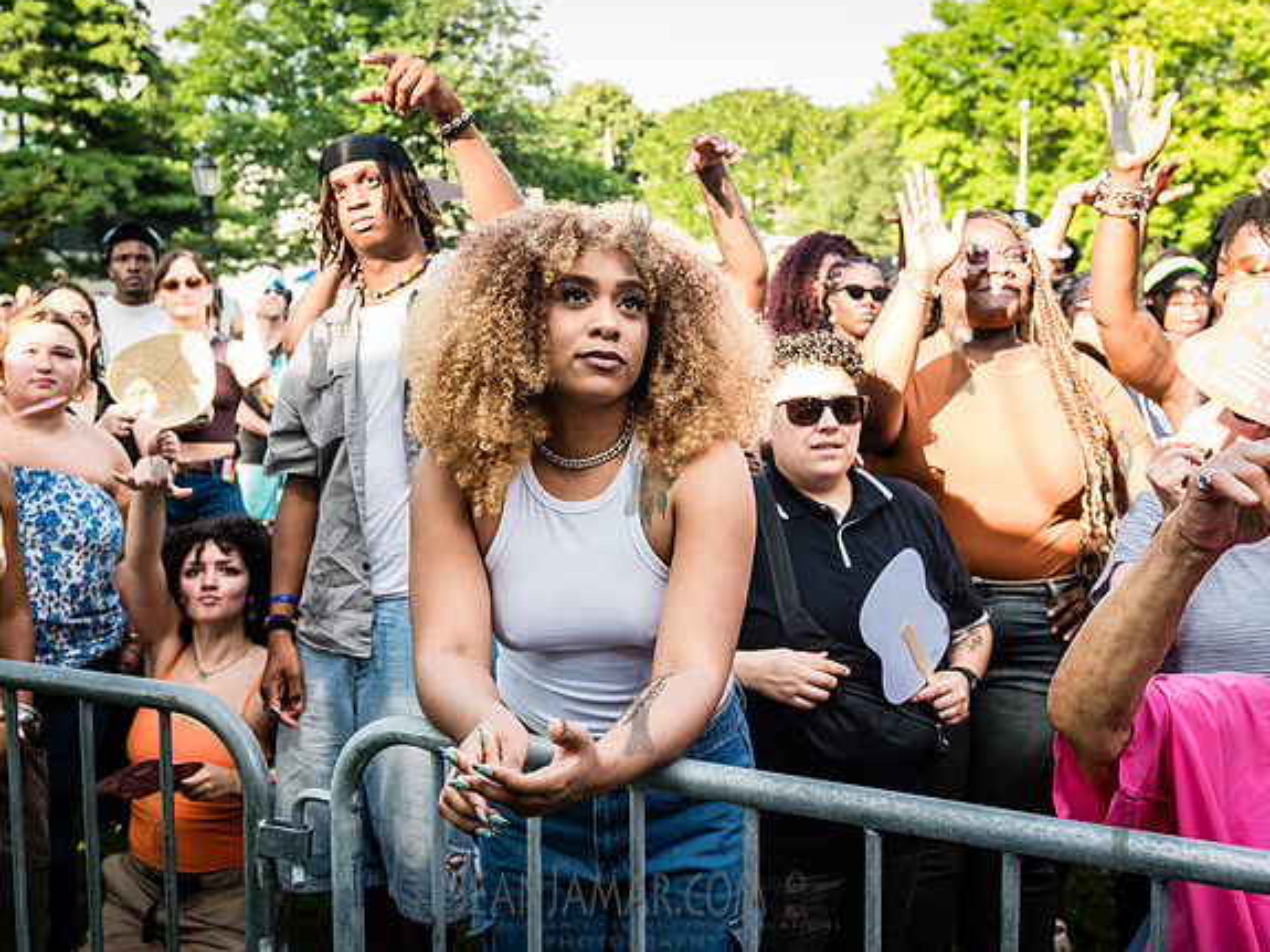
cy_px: 430
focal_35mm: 39
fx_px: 1431
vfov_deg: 36.8
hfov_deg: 47.8
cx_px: 574
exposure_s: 1/640
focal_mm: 32
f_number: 4
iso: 1000
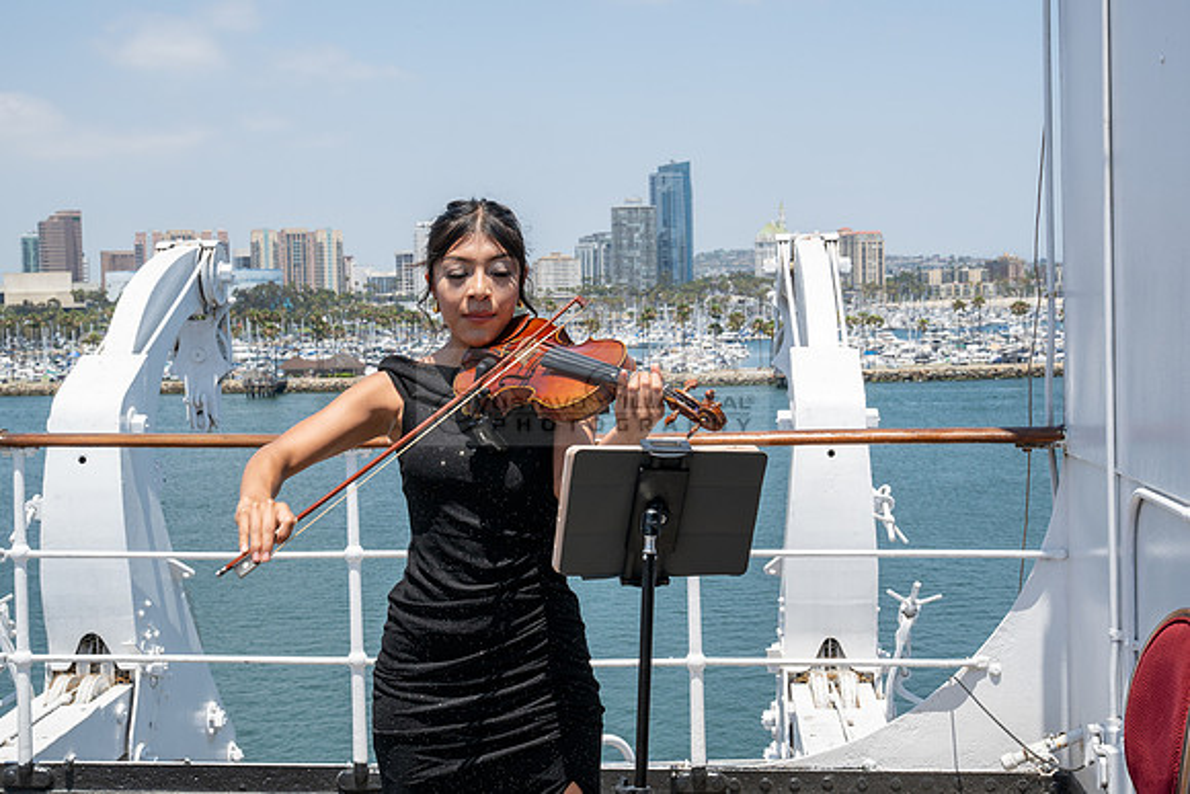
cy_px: 397
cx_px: 595
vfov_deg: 25.5
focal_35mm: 53
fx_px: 1752
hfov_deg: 37.5
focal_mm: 53
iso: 200
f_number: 13
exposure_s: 1/200
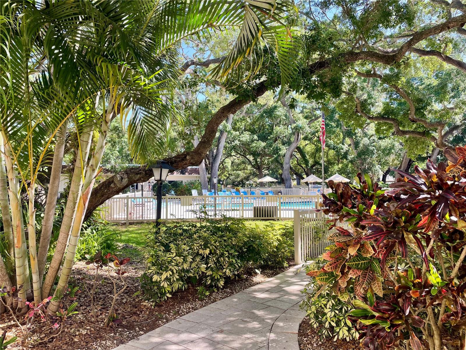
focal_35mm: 26
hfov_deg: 67.3
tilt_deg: +2.5
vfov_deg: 53.1
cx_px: 233
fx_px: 350
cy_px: 175
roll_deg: +0.7
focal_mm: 4.2
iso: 32
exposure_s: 1/387
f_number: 1.6
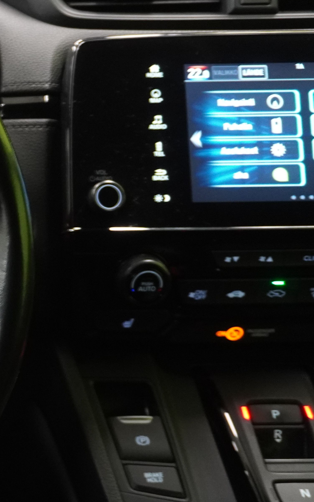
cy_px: 272
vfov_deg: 22.5
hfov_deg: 12.5
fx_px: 1259
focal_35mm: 92
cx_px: -311
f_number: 4.5
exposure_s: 1/40
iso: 1600
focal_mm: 24
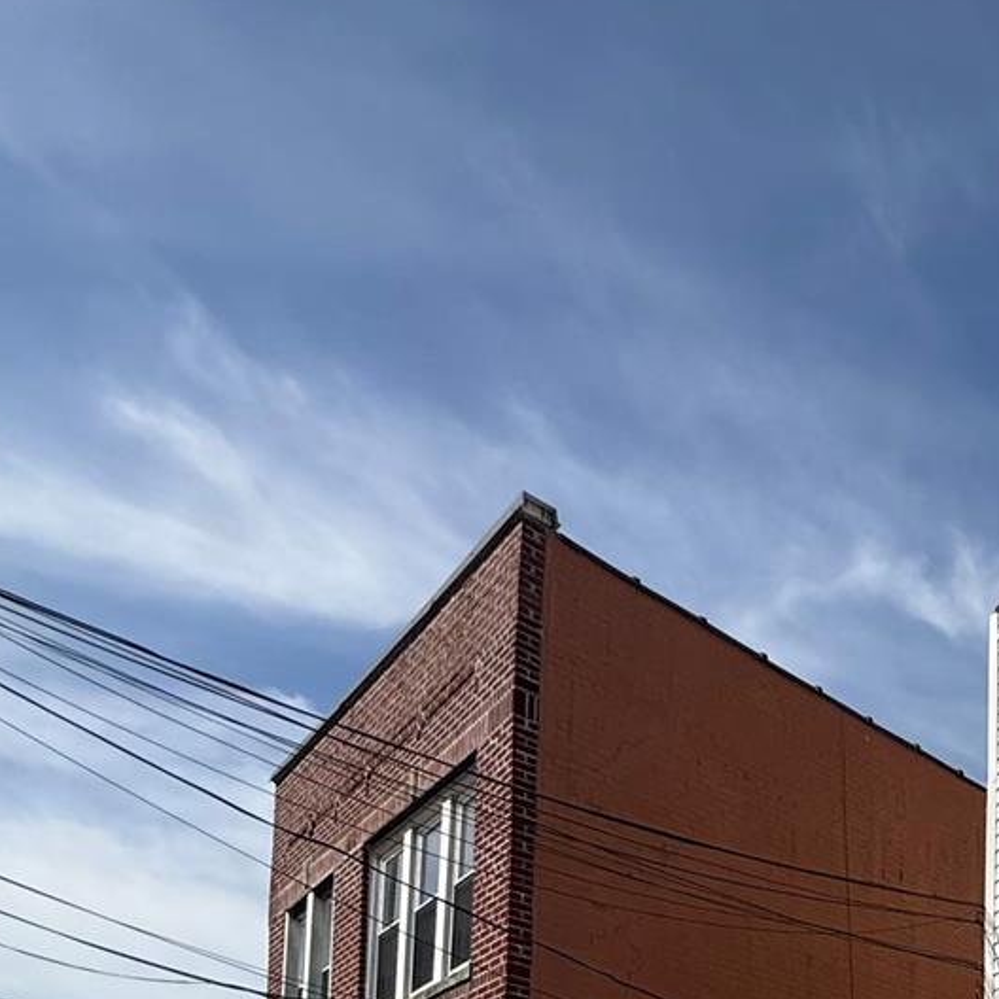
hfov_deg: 38.8
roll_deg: -0.1
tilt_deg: +4.6
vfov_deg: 33.3
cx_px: 1073
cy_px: 1307
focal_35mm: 36
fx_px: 1175
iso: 50
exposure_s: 1/2841
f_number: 2.2
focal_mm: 2.22
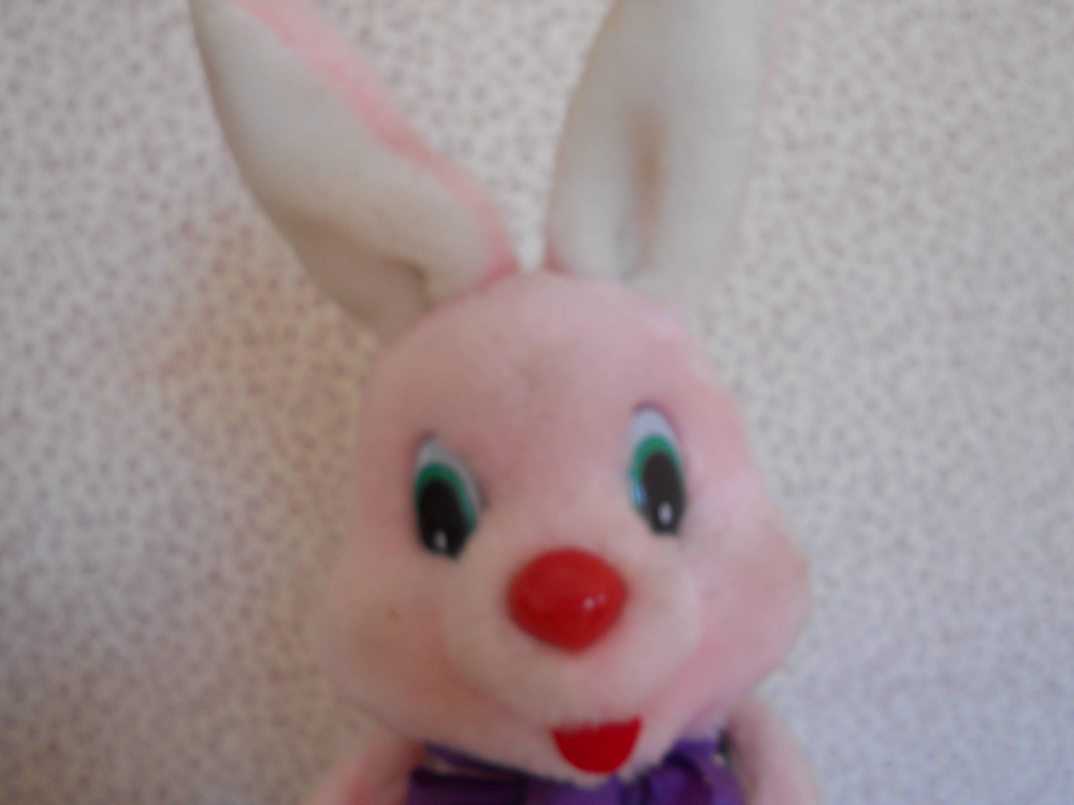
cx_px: 537
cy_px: 402
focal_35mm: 32
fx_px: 993
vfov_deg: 44.2
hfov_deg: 56.8
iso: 100
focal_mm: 5.8
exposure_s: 1/30
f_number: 3.5
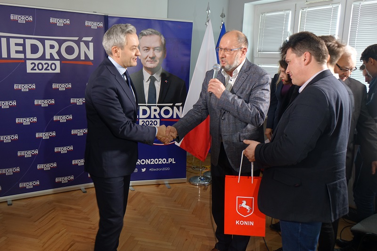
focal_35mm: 32
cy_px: 126
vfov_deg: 41.1
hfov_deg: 58.7
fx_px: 335
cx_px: 188
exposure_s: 1/40
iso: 320
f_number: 2.8
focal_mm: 11.8
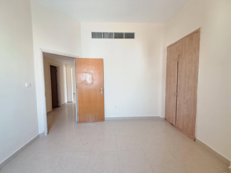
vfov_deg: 89.9
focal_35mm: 13
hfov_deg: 106.2
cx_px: 116
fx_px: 87
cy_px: 86
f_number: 2.2
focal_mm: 1.13
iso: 250
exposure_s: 1/33
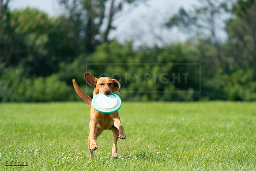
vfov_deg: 4.5
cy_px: 86
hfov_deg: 6.8
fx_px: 2155
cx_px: 128
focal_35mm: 303
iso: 1600
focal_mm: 303
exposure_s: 1/4000
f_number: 6.3
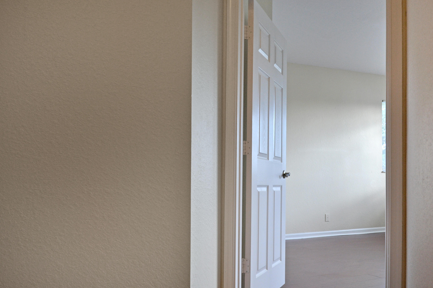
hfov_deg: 60.3
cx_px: 222
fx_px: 373
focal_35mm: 31
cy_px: 141
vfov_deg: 42.3
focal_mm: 20
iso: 640
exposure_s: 1/60
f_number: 4
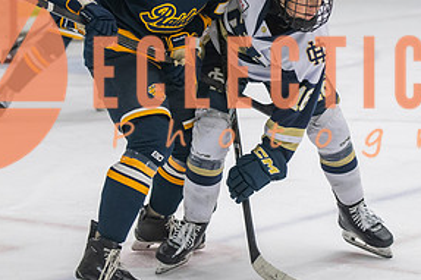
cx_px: 276
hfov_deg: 11.8
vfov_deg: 7.9
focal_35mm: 174
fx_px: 2034
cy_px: 73
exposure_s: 1/640
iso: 2000
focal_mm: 86
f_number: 3.2
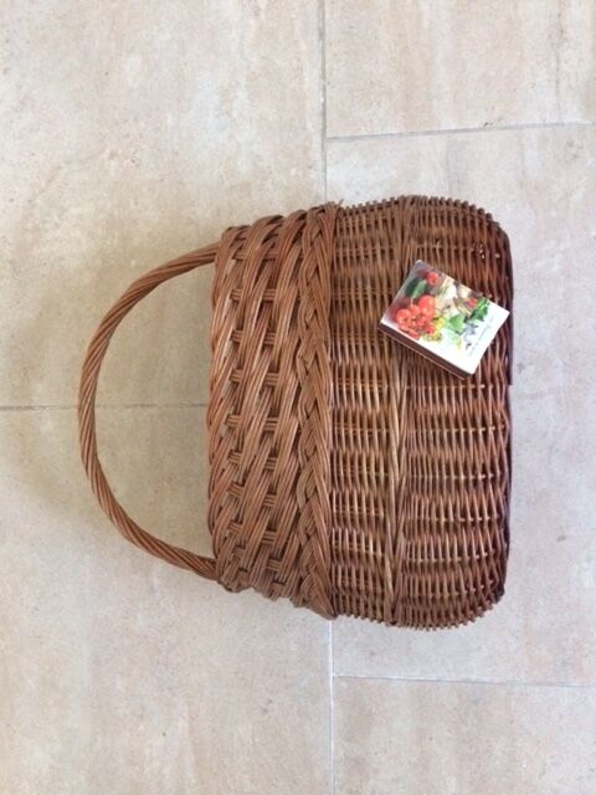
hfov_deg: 48.2
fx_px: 666
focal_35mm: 29
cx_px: 298
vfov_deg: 61.7
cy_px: 398
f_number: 2.2
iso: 500
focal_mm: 4.15
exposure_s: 1/17
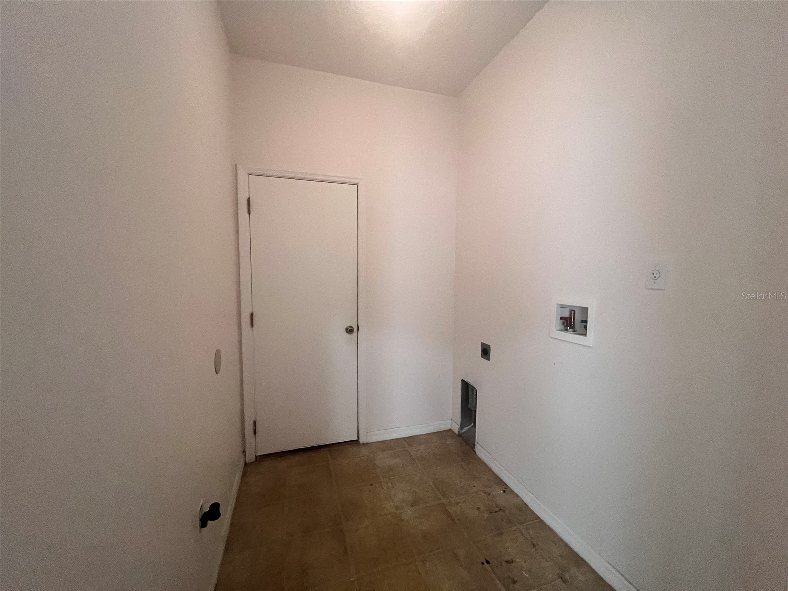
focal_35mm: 13
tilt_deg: -4.5
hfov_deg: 106.2
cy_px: 296
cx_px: 394
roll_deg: -1.1
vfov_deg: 89.9
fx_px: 296
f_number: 1.8
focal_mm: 1.57
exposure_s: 1/60
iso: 500
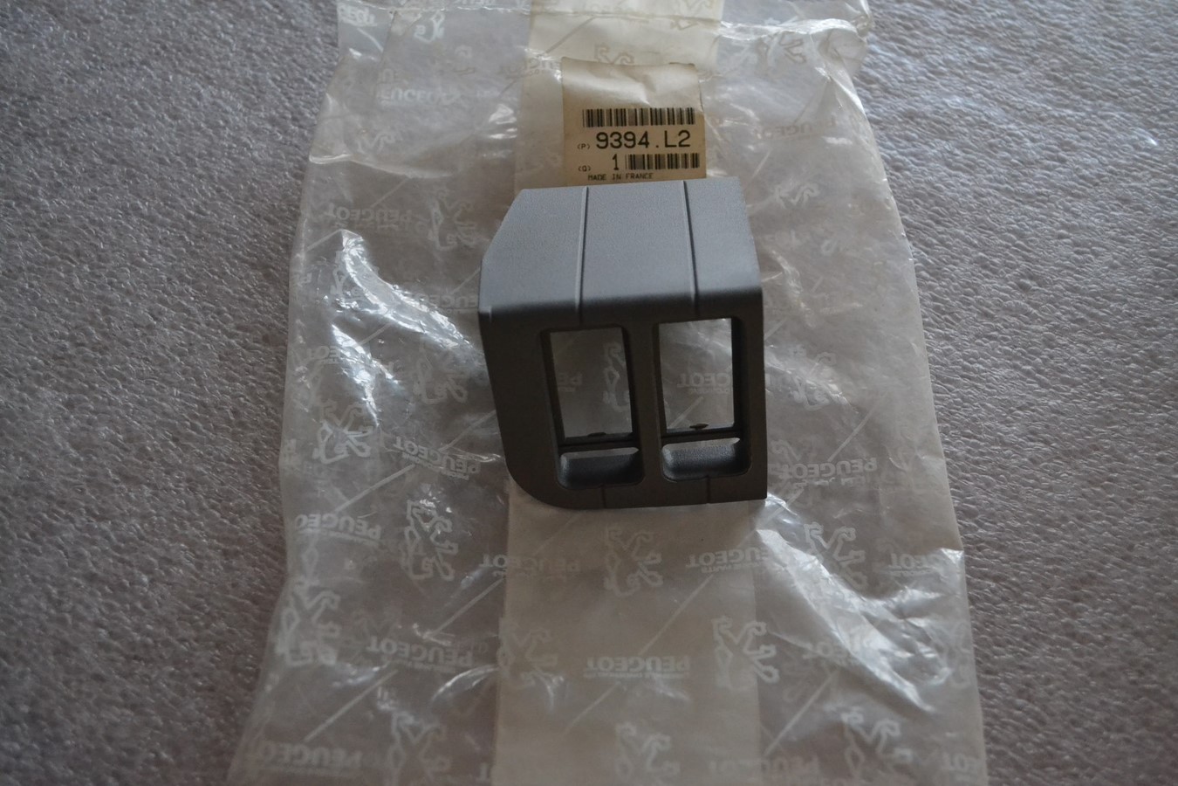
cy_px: 393
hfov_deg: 53.1
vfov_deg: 36.9
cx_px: 589
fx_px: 1178
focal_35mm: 36
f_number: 4
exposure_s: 1/60
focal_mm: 24
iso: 2500
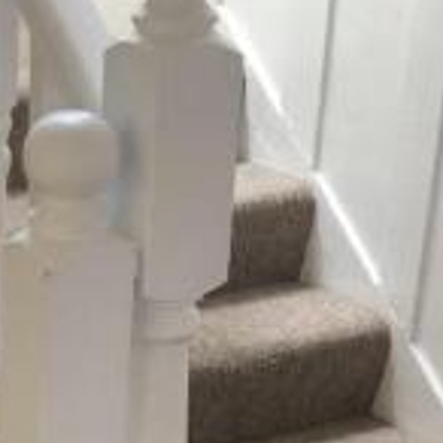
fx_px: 1433
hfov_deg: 16.9
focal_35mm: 99
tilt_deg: -24.0
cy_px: 454
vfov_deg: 17.1
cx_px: -77
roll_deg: +1.8
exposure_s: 1/33
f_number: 1.8
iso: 32
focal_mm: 4
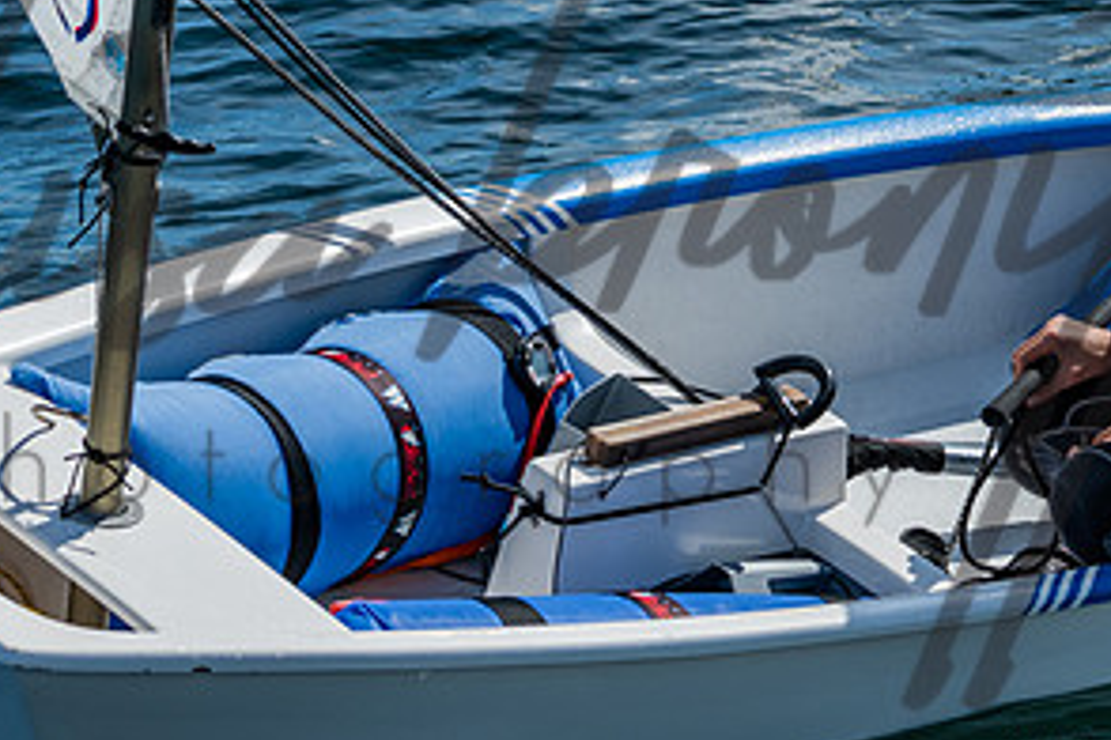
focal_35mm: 208
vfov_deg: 6.6
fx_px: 6419
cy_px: 50
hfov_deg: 9.9
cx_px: 960
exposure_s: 1/400
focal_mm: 80
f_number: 8
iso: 100
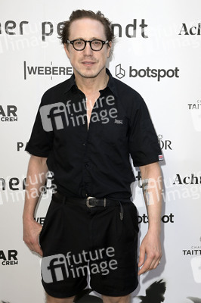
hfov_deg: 26.9
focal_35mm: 50
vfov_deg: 39.6
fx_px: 419
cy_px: 152
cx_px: 100
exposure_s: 1/250
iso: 640
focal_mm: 50
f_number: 7.1
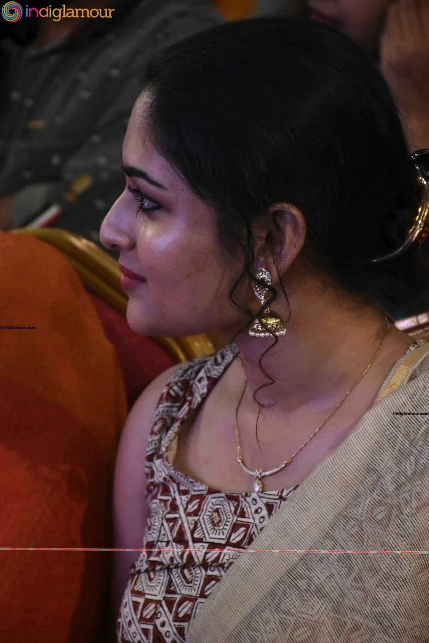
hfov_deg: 6.5
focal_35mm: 210
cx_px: 214
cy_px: 322
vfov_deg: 9.8
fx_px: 3753
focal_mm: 140
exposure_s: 1/100
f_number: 7.1
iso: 8000
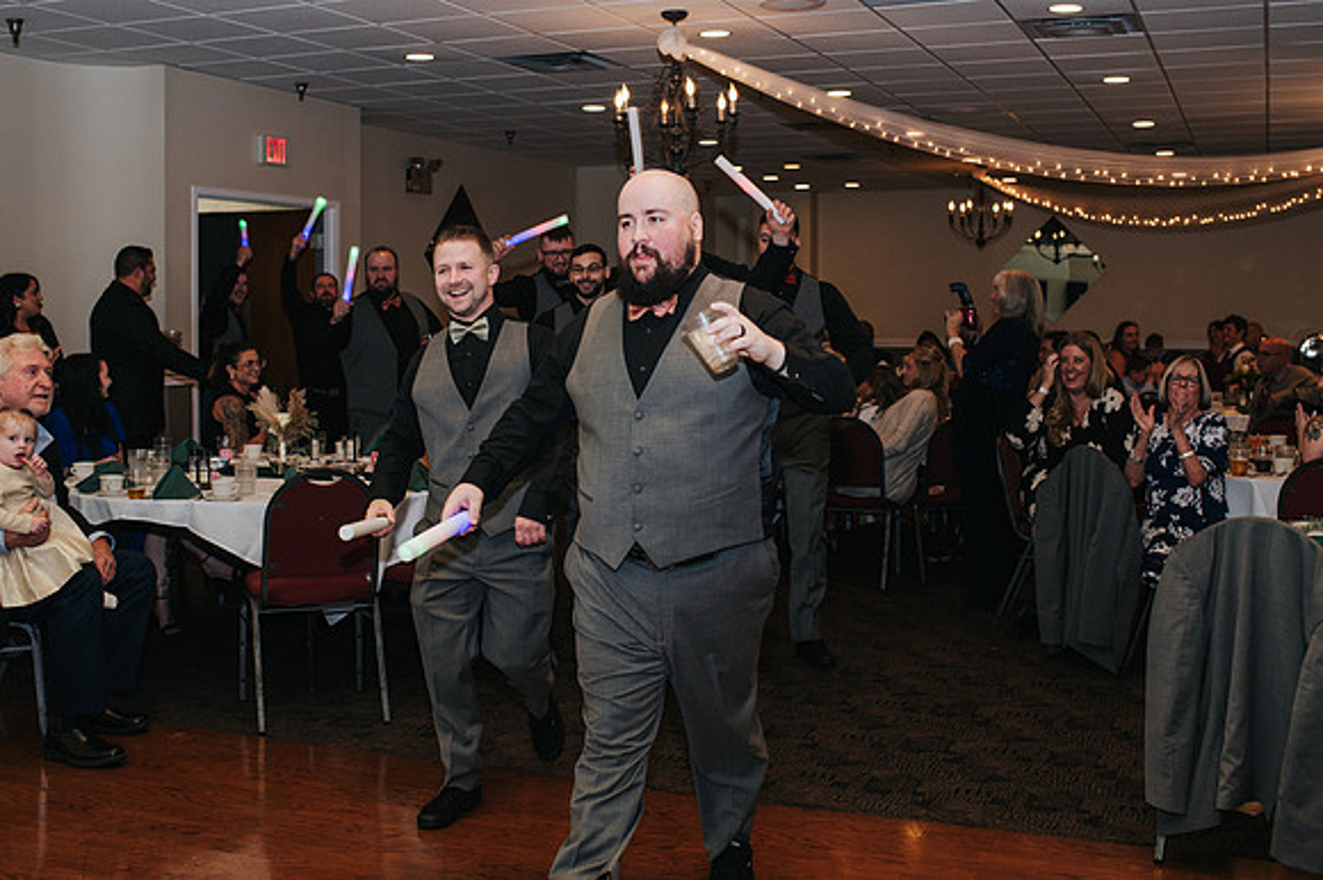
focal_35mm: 42
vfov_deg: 32.0
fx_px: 1533
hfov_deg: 46.7
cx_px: 633
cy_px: 365
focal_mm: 35
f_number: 3.2
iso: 800
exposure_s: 1/200
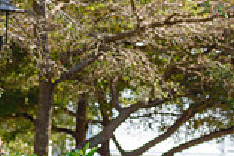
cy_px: 256
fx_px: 4385
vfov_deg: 2.0
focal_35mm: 674
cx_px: 322
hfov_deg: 3.1
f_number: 5.6
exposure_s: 1/500
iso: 220
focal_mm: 122
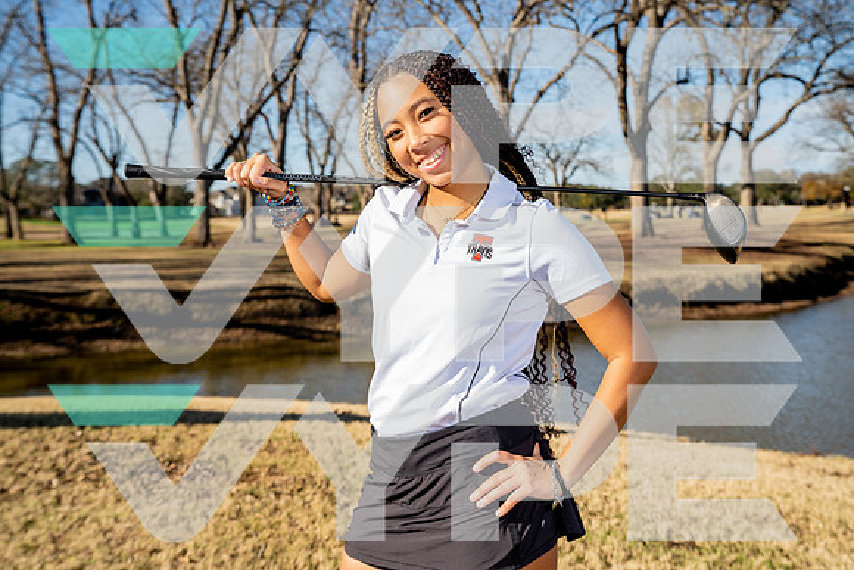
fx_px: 1115
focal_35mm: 47
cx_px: 427
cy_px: 285
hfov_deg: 41.9
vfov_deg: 28.7
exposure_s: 1/250
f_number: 5.6
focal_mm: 47
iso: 100
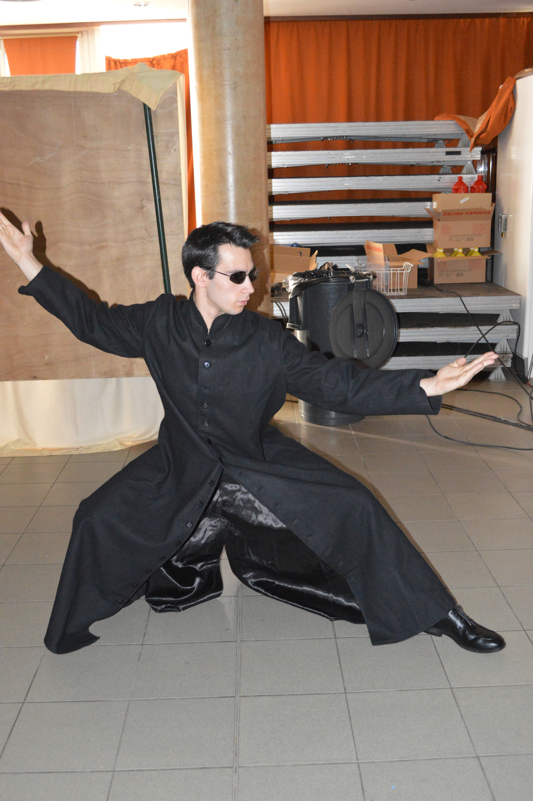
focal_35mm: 36
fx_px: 801
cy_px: 400
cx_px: 266
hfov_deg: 36.8
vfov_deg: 53.2
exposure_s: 1/60
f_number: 4
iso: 3200
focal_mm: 24
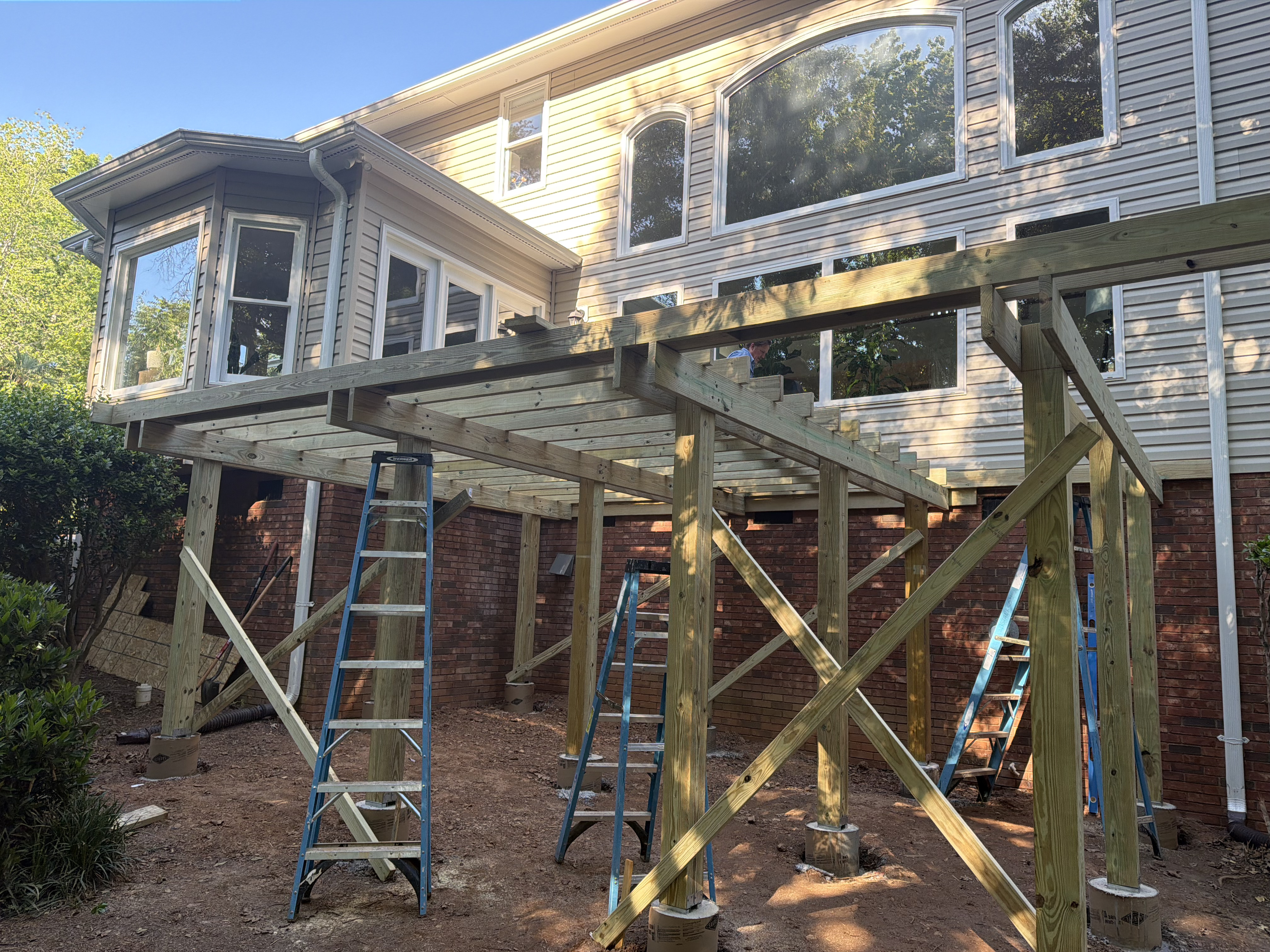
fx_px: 881
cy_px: 476
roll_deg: -1.6
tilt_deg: +7.7
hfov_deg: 71.6
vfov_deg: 56.8
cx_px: 635
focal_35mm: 24
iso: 80
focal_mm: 6.76
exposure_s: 1/249
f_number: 1.78
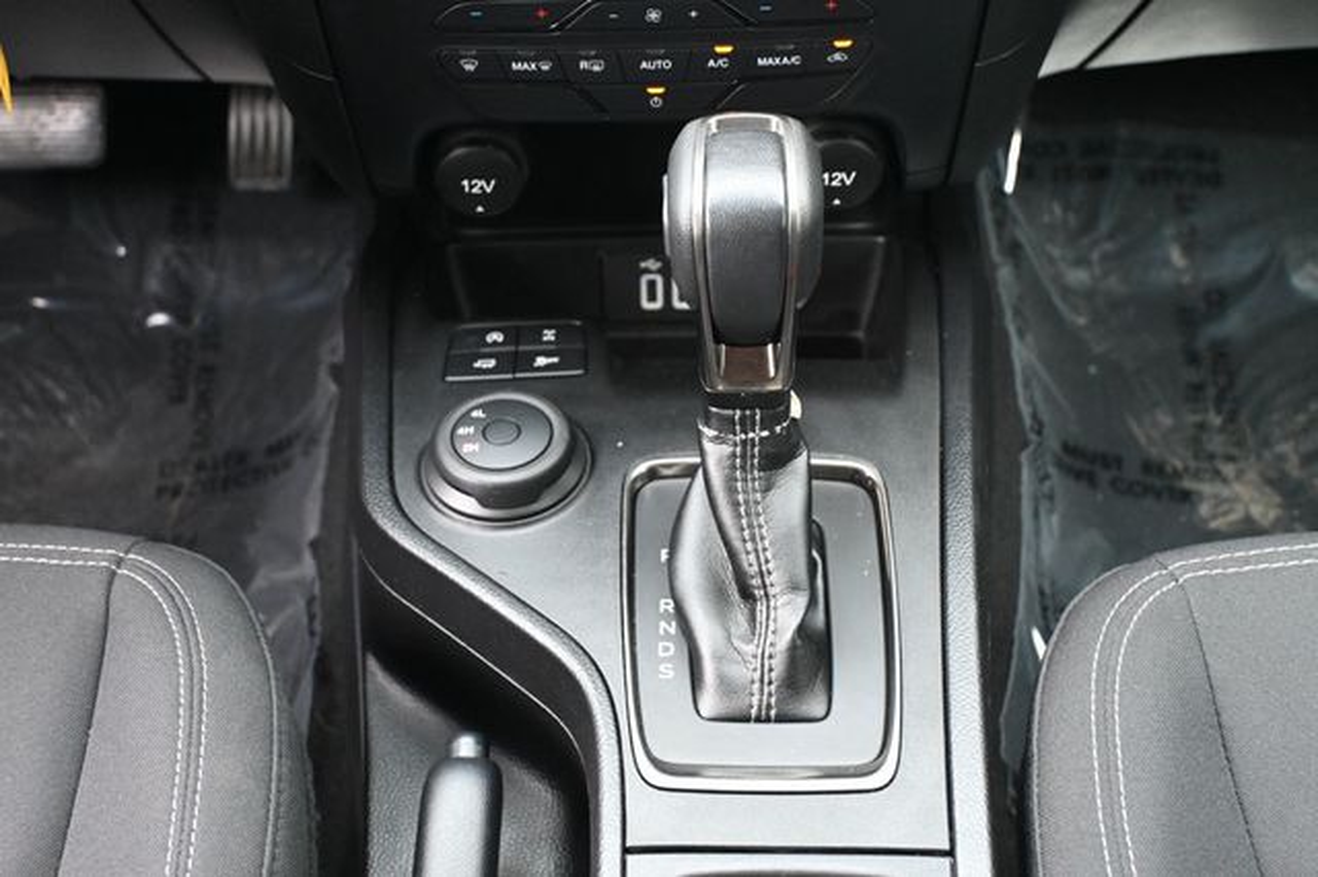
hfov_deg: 40.0
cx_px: 659
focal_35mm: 50
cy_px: 438
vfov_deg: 27.2
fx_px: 1811
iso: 3200
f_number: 5
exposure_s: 1/125
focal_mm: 33
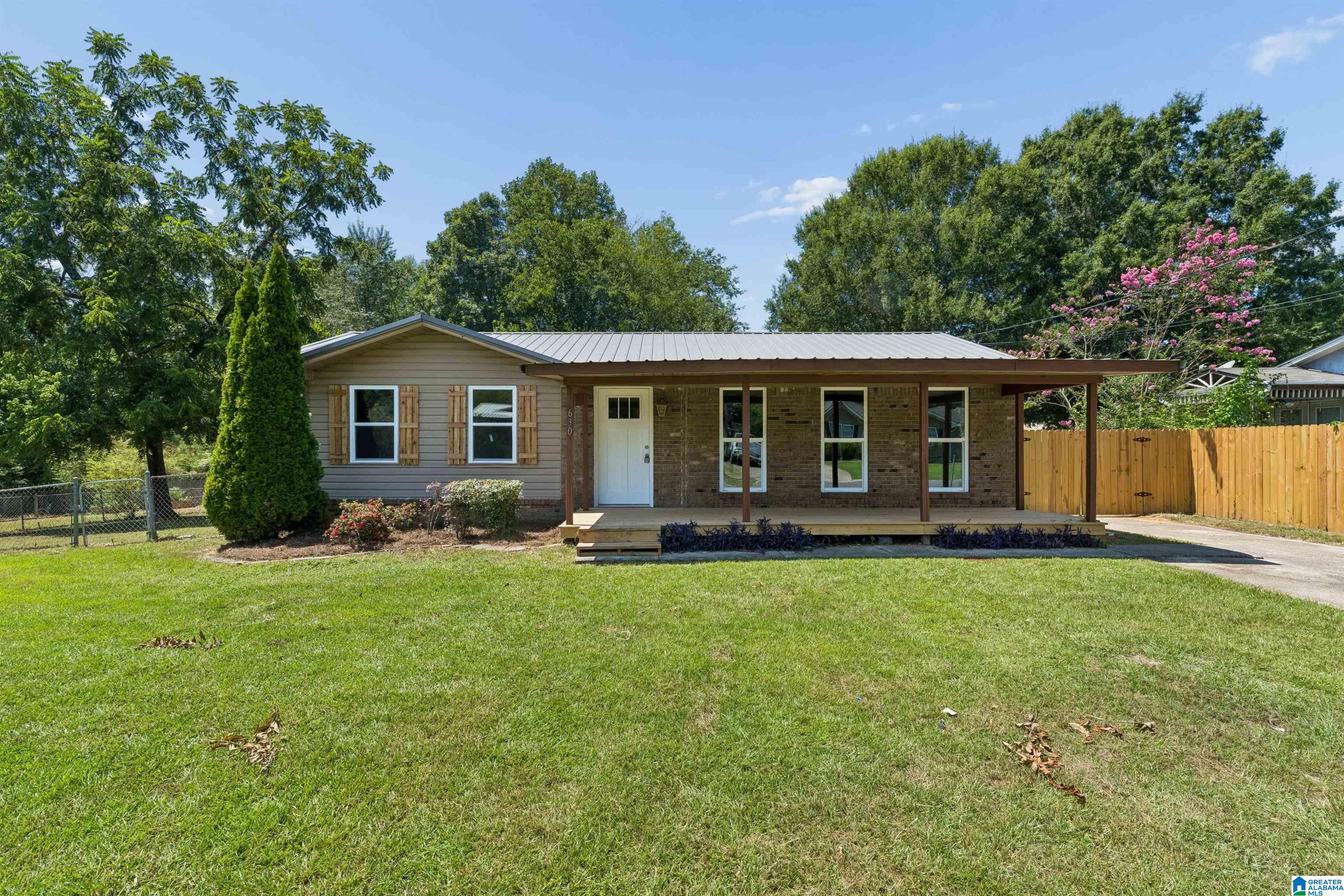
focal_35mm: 16
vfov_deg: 73.7
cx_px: 672
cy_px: 448
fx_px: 597
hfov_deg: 96.7
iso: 400
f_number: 13
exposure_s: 1/250
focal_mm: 16
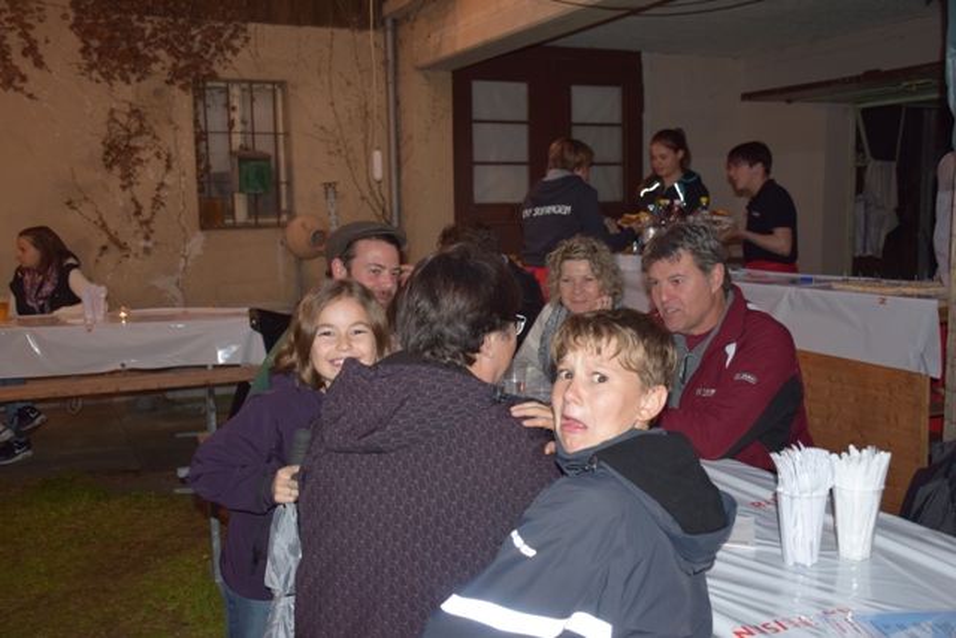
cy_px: 319
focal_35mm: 36
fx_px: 956
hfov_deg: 53.1
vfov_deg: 36.9
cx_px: 478
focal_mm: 24
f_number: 3.8
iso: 800
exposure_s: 1/30
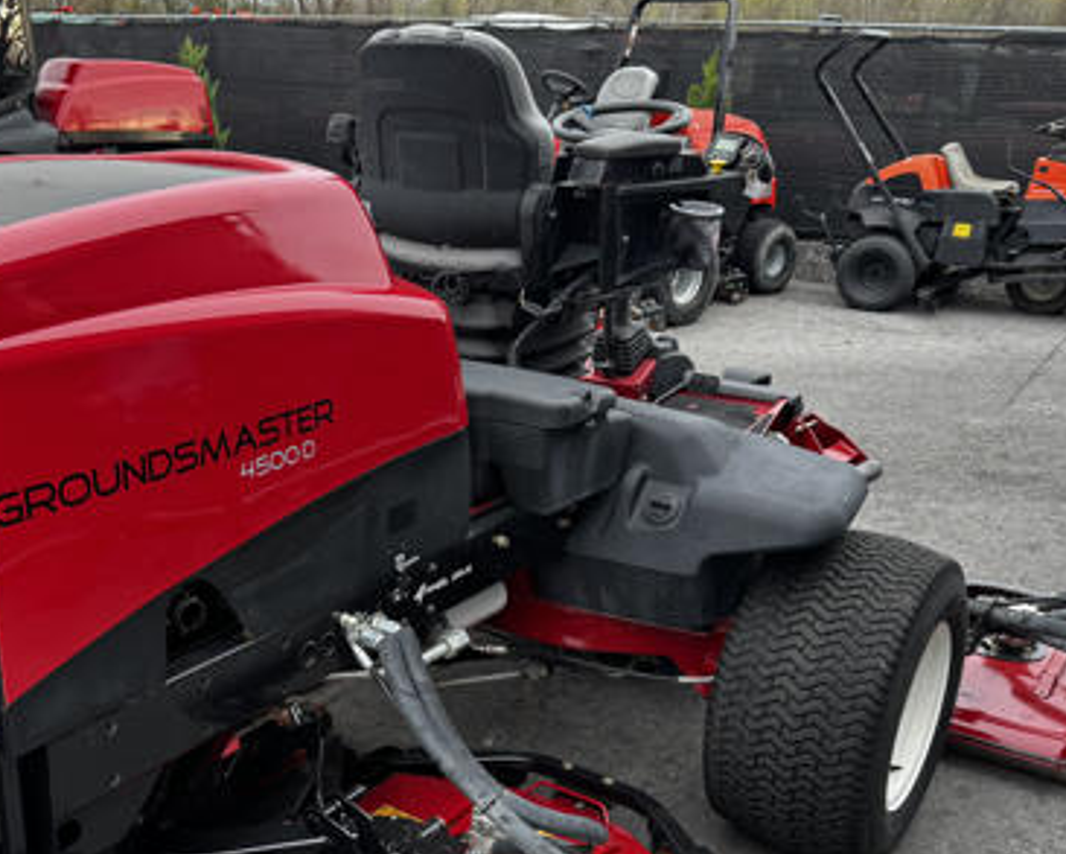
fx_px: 1294
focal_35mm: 41
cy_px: 609
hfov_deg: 44.1
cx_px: 352
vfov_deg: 35.9
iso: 100
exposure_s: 1/121
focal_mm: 6.76
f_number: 1.78
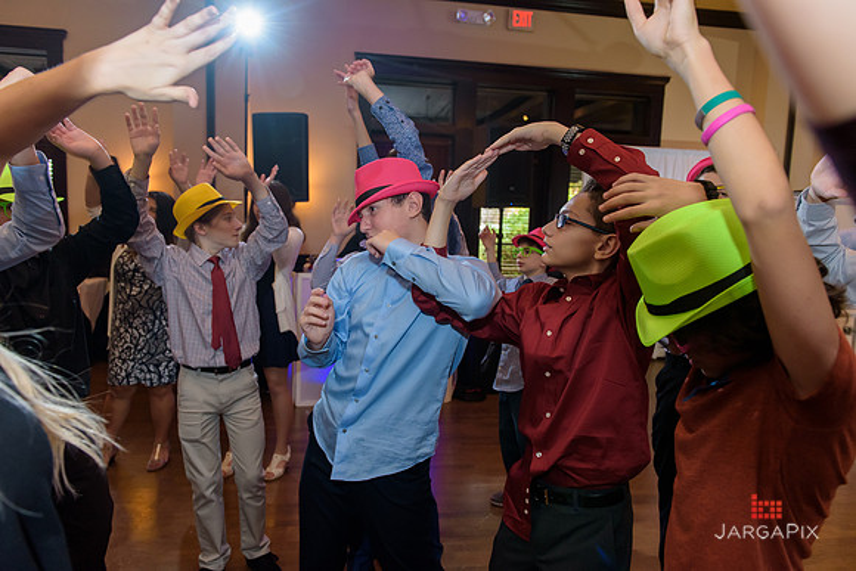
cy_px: 286
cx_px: 428
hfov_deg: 73.7
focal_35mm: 24
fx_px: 571
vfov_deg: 53.2
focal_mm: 24
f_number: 3.2
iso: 1600
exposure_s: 1/125
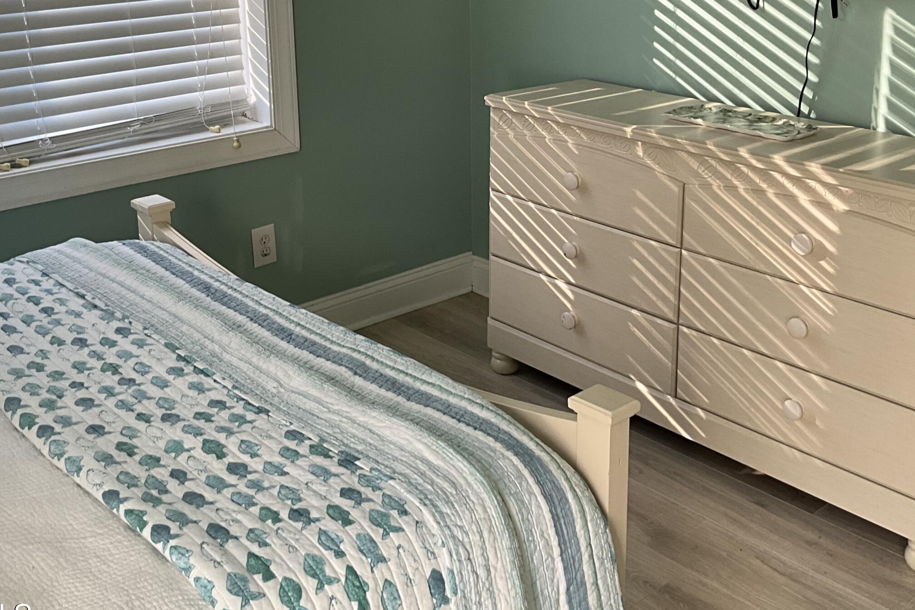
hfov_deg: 43.6
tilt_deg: -15.5
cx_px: 496
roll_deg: -0.2
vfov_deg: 29.4
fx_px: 1144
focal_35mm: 45
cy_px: 150
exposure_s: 1/122
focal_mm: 3
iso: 50
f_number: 1.8
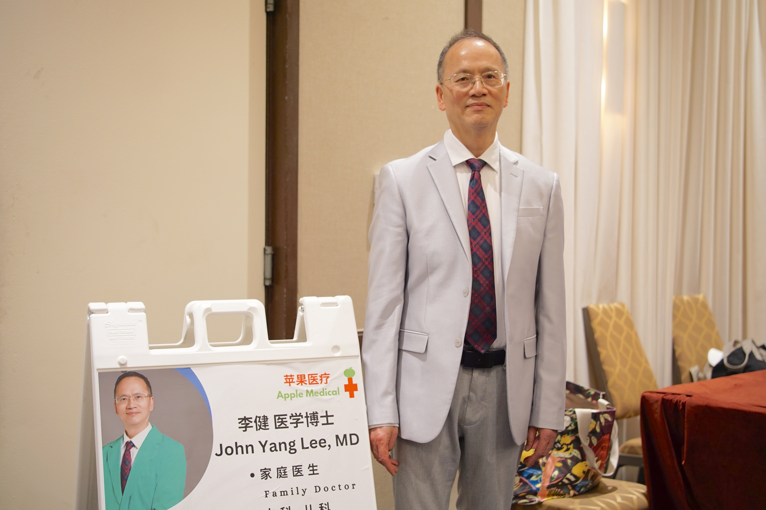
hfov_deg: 37.9
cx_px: 383
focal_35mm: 52
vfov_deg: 25.8
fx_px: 1117
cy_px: 255
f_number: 2
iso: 320
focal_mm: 35
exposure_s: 1/60
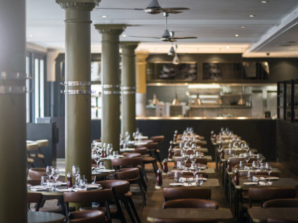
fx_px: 800
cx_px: 143
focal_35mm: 93
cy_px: 111
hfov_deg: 21.1
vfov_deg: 15.9
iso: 800
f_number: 1.4
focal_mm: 85
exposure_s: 1/250
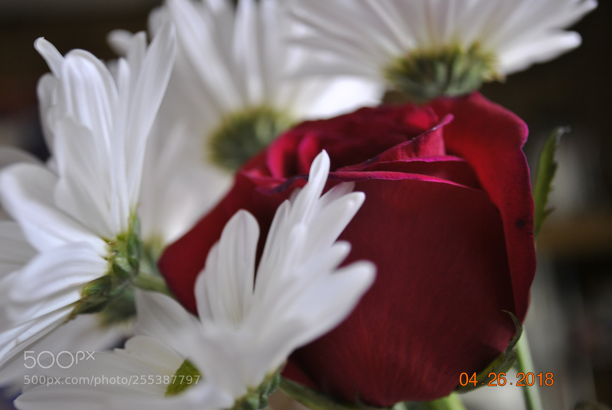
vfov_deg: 25.1
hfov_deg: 36.8
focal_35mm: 54
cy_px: 205
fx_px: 919
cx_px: 306
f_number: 5
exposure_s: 1/8
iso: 100
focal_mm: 36
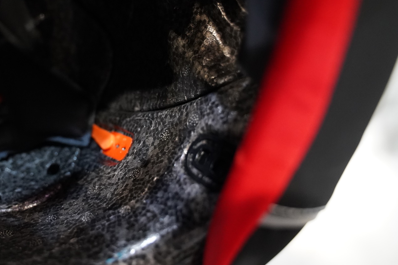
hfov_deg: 43.6
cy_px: 109
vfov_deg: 30.4
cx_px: 121
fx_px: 486
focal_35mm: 44
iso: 6400
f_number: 2.8
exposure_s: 1/80
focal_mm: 31
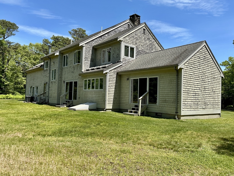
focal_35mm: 28
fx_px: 189
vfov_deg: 49.7
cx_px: 117
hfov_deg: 63.4
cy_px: 88
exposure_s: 1/1279
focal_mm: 3
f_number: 1.8
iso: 25
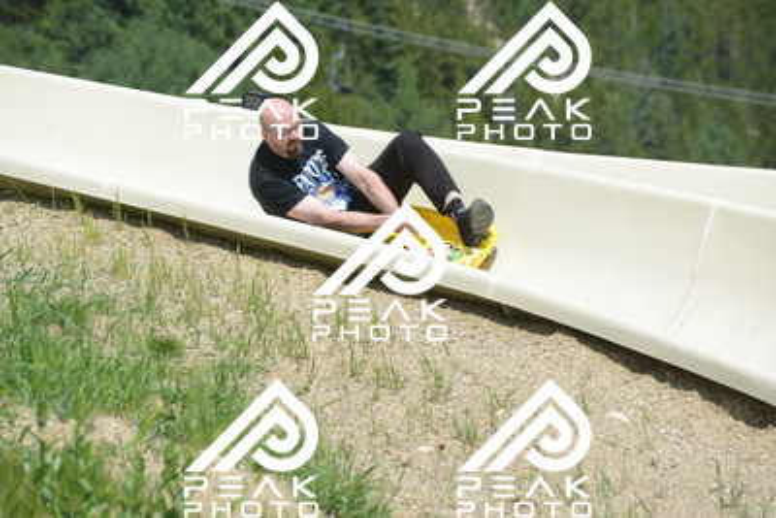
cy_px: 259
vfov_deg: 7.0
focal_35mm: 195
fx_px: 4205
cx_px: 388
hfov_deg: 10.5
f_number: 6.3
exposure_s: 1/640
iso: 200
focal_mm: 195
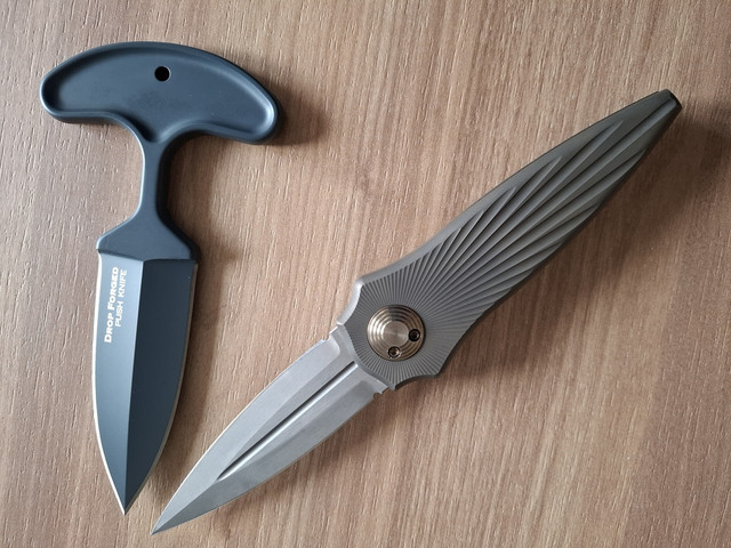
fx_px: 486
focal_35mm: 23
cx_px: 366
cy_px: 274
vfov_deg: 58.9
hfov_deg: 73.9
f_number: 1.8
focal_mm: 5.54
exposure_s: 1/100
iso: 250
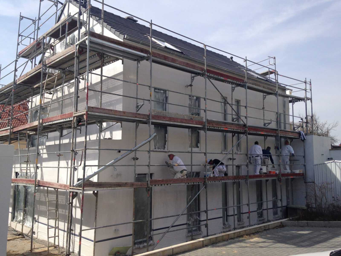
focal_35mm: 33
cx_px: 170
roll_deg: -0.2
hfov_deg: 55.4
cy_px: 128
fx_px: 325
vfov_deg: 42.9
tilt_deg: +8.3
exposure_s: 1/2169
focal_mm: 4.12
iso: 50
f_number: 2.4
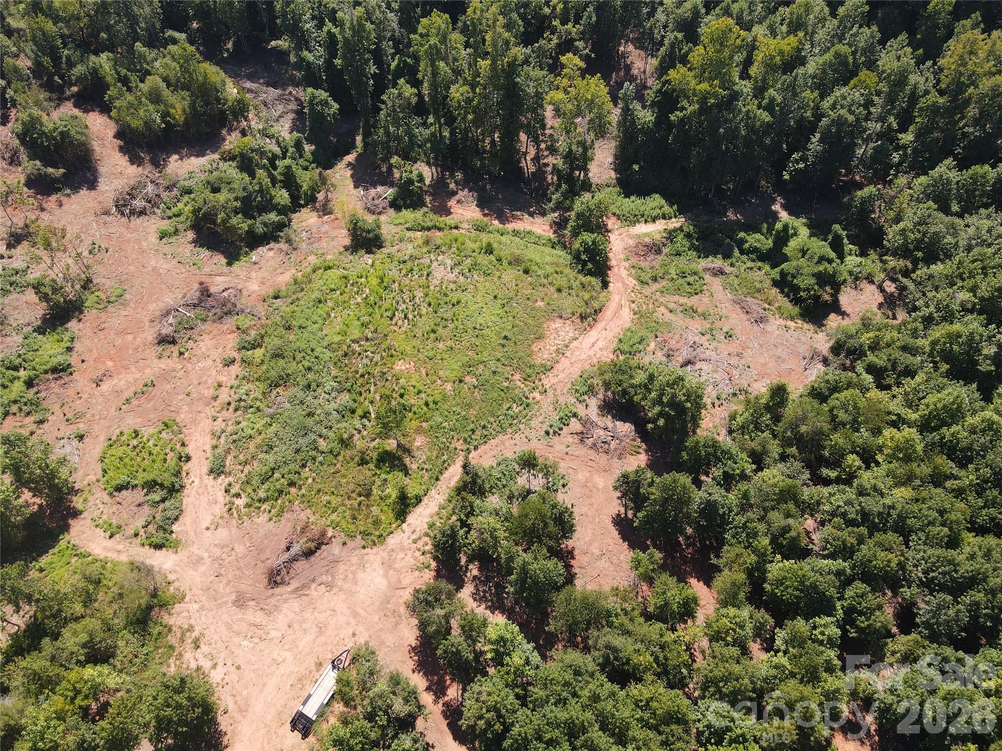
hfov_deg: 71.6
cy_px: 376
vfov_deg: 56.8
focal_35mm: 24
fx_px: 695
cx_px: 501
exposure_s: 1/240
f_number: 2.8
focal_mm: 4.5
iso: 100
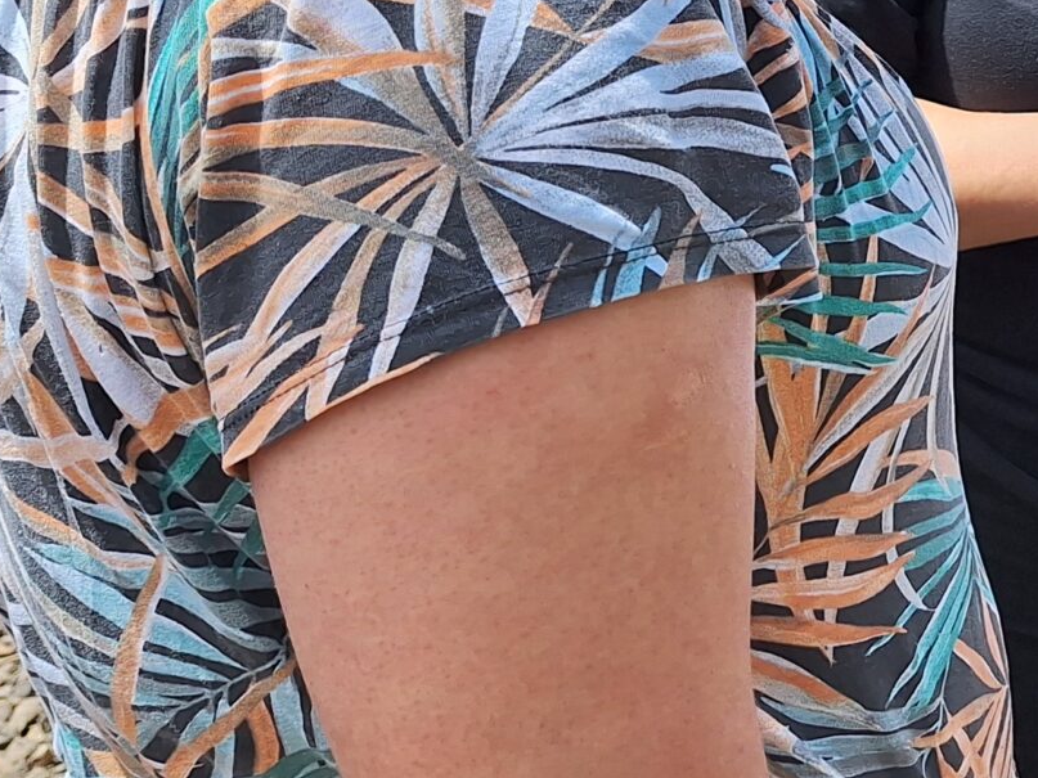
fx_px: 2189
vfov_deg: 18.4
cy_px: -311
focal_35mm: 73
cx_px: 1093
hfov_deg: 25.1
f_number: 1.8
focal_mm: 5.54
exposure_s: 1/2012
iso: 40
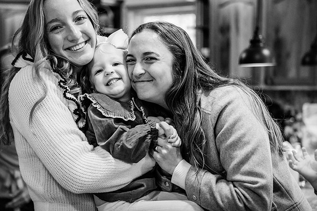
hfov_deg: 28.8
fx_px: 617
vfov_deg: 19.5
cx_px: 158
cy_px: 106
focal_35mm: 70
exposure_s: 1/250
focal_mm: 70
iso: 2000
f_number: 2.8
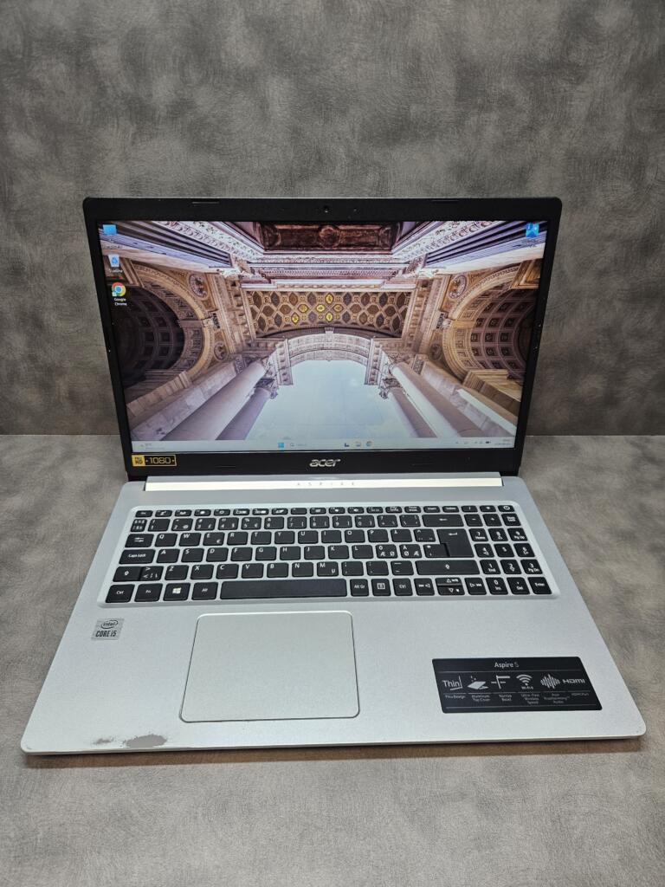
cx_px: 332
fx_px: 589
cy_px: 444
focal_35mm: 23
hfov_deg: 58.9
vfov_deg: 73.9
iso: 160
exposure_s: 1/190
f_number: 1.8
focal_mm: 5.4
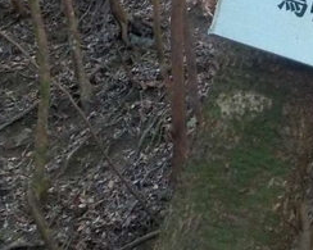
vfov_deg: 16.0
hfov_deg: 18.7
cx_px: 398
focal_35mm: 96
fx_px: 889
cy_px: 91
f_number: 3.3
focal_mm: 4.1
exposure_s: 1/15
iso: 560
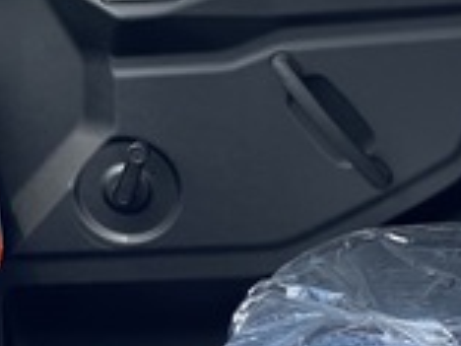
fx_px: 1771
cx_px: 92
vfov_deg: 11.1
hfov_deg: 14.7
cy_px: 95
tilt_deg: -13.9
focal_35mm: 133
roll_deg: -0.7
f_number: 1.8
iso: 32
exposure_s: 1/262
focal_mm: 4.25
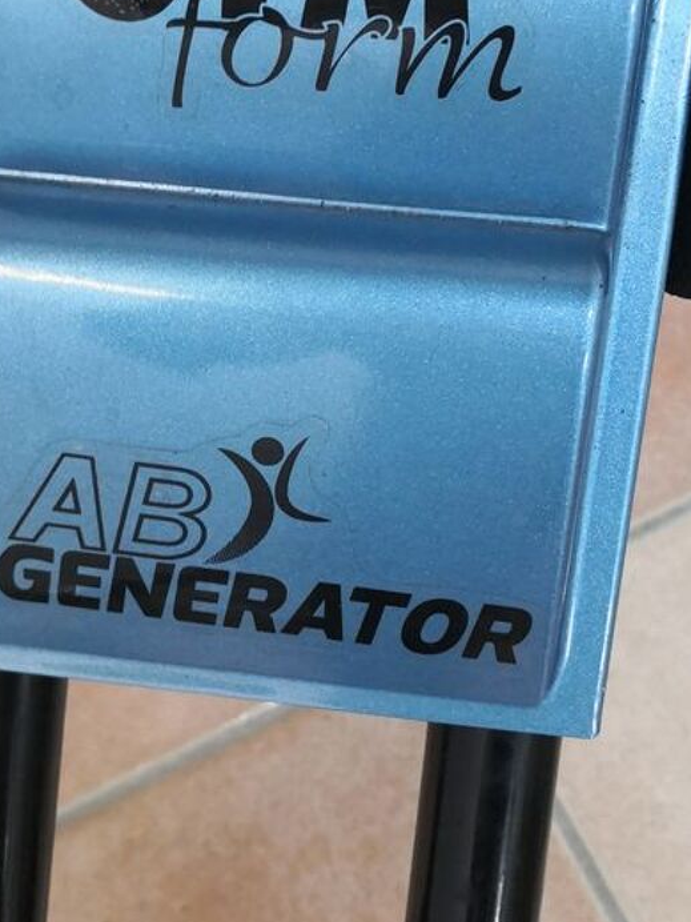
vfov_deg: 36.7
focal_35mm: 52
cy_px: 370
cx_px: 209
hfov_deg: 27.8
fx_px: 1384
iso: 160
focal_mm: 3.95
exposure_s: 1/33.3
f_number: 1.6
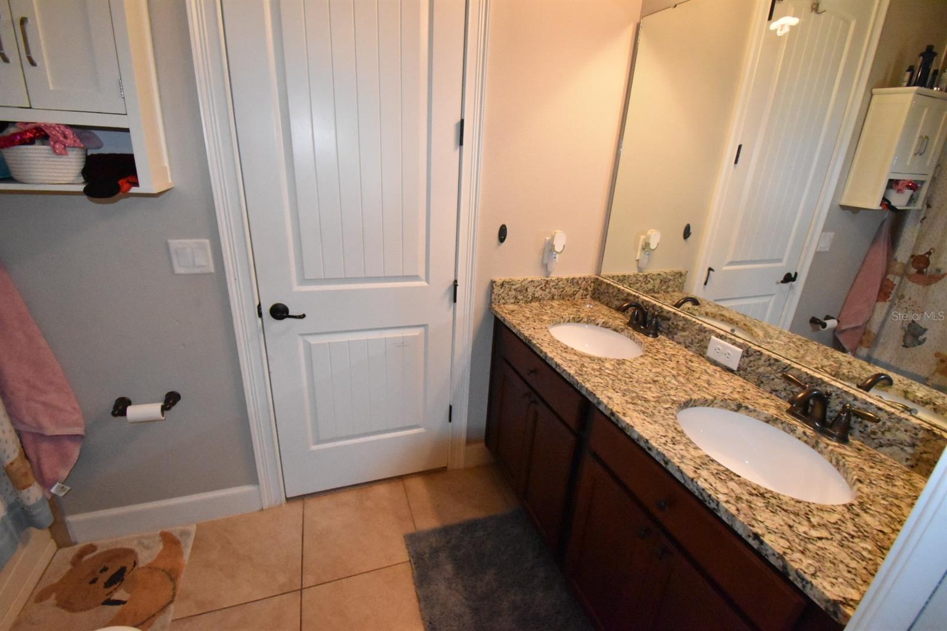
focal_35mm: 15
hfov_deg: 100.4
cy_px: 316
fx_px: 394
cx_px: 474
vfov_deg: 77.3
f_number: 10
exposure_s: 1/50
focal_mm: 10
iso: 8000
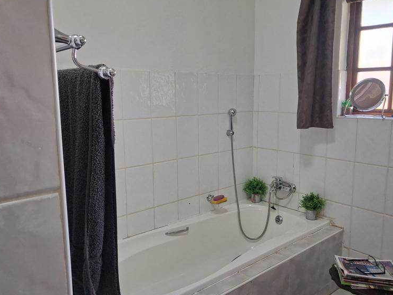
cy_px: 151
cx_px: 204
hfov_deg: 61.6
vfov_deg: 48.2
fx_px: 329
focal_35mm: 29
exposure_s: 1/100
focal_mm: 4
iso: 250
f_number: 1.8
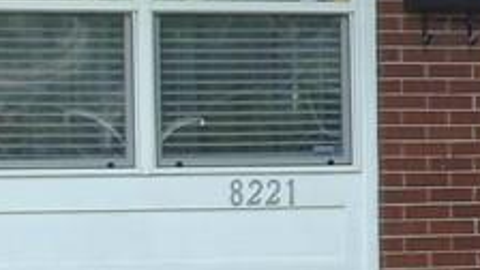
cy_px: 251
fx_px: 2915
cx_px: 883
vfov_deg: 5.3
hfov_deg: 9.0
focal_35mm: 229
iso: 80
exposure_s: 1/125
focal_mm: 8.2
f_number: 4.1
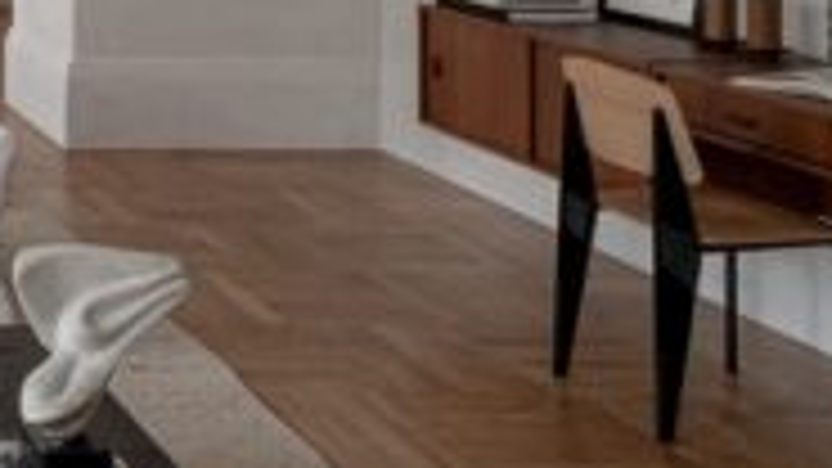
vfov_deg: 17.7
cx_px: -423
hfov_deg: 25.6
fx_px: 1346
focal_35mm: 61
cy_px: -227
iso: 200
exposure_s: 1/5
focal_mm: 18
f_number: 13
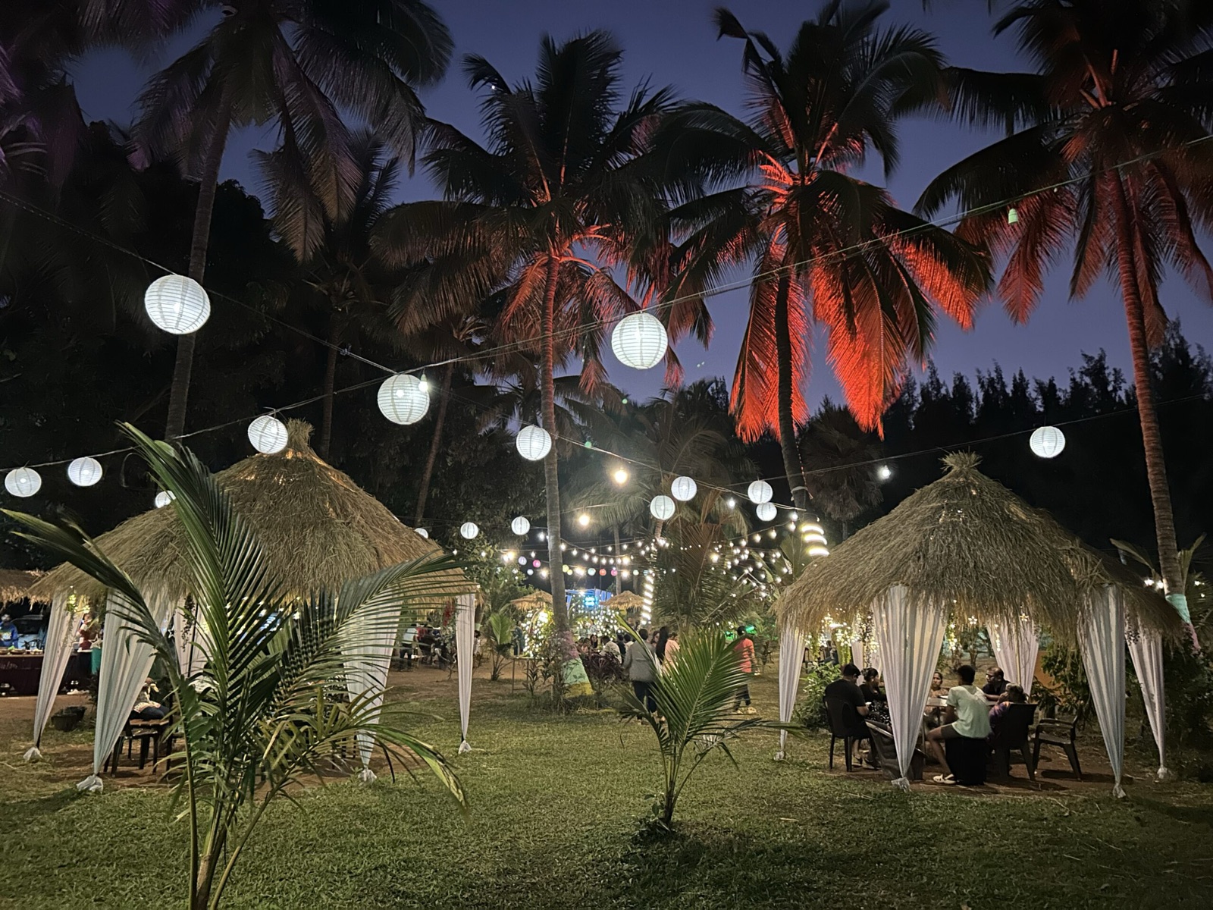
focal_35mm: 26
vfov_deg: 53.1
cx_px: 606
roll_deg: -1.8
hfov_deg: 67.3
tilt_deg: +10.0
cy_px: 455
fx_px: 911
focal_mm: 5.7
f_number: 1.5
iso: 1250
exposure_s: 1/25
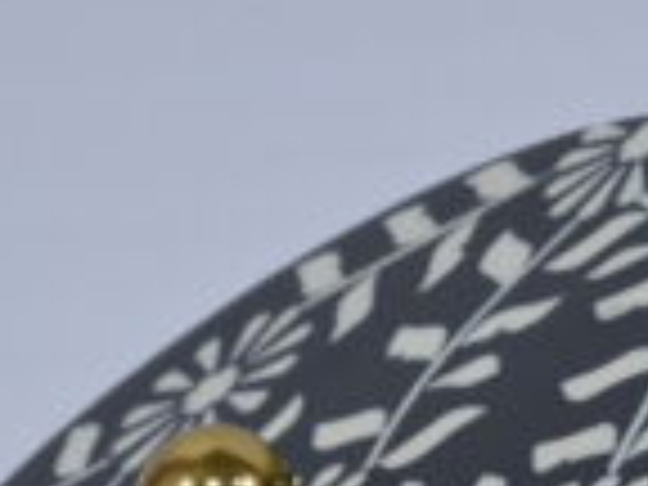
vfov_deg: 8.1
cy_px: 745
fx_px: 3370
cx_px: 824
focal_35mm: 180
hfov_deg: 10.8
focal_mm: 45
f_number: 9
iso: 640
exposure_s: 1/125
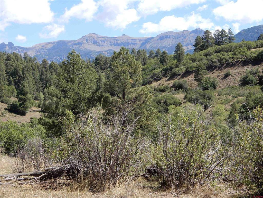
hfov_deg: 27.8
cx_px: 132
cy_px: 99
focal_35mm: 70
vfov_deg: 21.0
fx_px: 532
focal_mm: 12.5
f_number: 4.5
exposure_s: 1/320
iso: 80
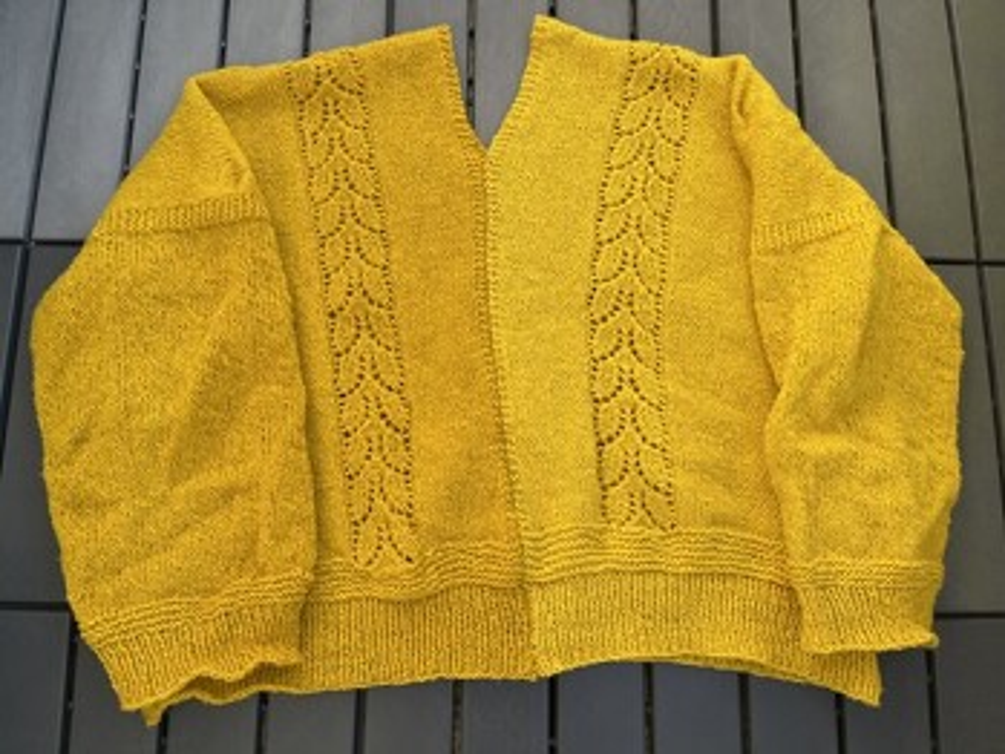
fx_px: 726
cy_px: 377
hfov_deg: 69.4
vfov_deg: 54.9
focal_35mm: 25
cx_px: 502
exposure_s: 1/231
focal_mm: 5.1
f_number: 1.6
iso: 32
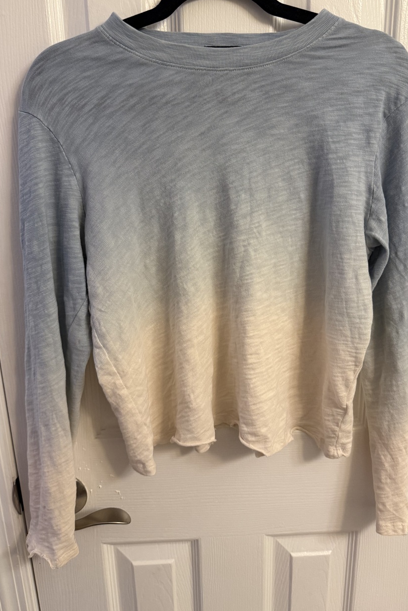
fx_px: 459
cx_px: 219
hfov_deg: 47.9
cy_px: 287
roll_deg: +0.7
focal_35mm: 27
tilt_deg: -15.7
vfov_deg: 67.3
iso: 250
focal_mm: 6.76
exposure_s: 1/60
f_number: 1.78
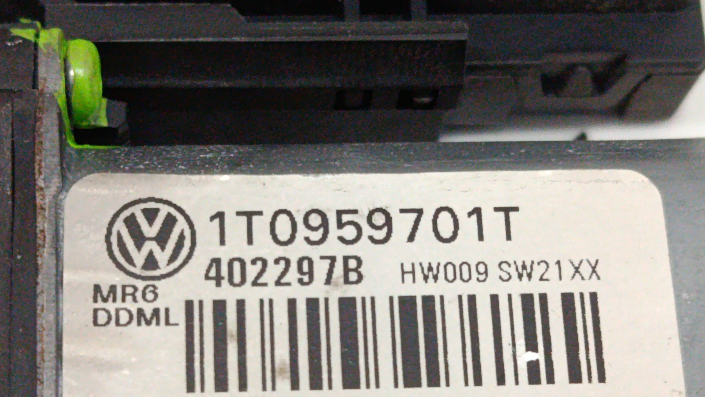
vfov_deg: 13.1
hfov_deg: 23.2
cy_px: 264
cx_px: 353
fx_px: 1720
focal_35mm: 92
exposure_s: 1/50
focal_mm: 5.24
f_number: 1.7
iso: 854
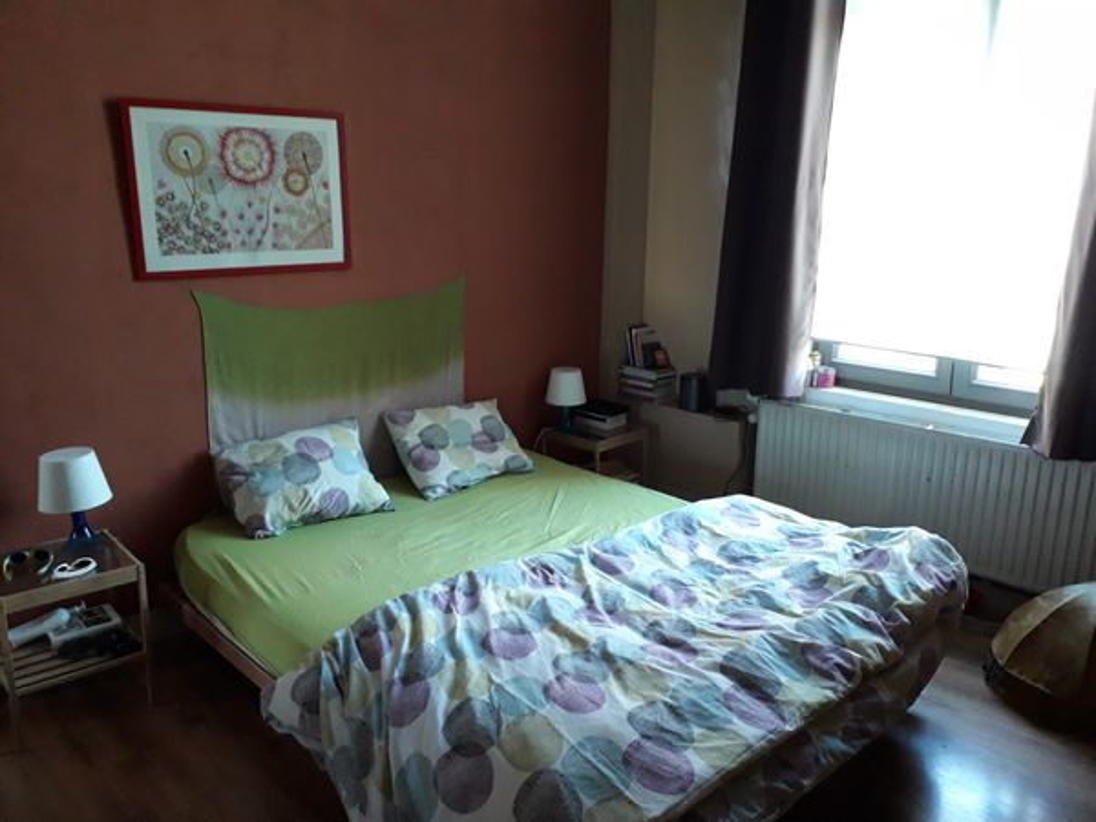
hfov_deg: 65.3
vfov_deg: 51.4
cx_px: 548
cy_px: 411
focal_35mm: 27
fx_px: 855
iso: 320
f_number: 1.9
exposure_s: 1/25
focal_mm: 3.6
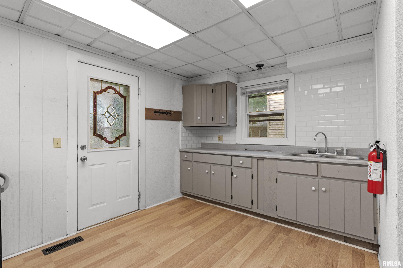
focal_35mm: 17
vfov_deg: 70.4
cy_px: 134
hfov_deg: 93.3
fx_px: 190
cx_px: 202
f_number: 10
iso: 200
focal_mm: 17
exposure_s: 1/6
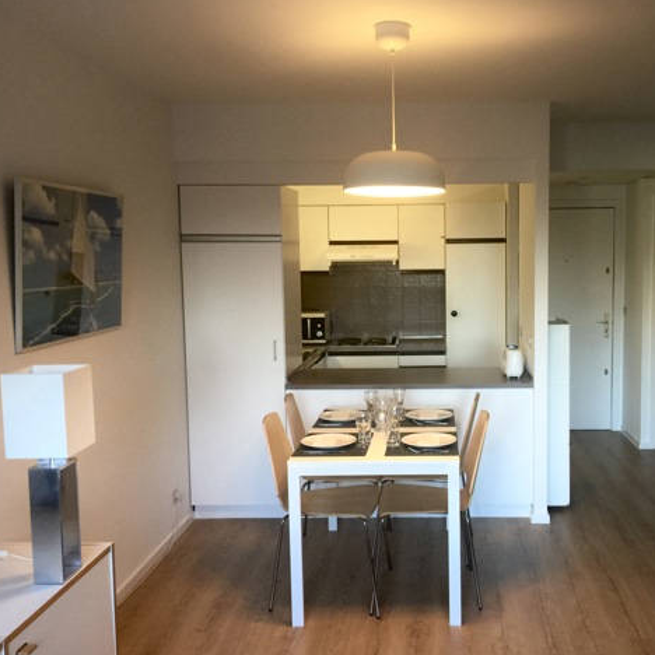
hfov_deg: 46.7
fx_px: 749
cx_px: 416
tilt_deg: -4.3
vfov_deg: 47.2
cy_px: 332
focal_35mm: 35
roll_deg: +0.1
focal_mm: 4.15
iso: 50
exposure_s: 1/33
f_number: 2.2
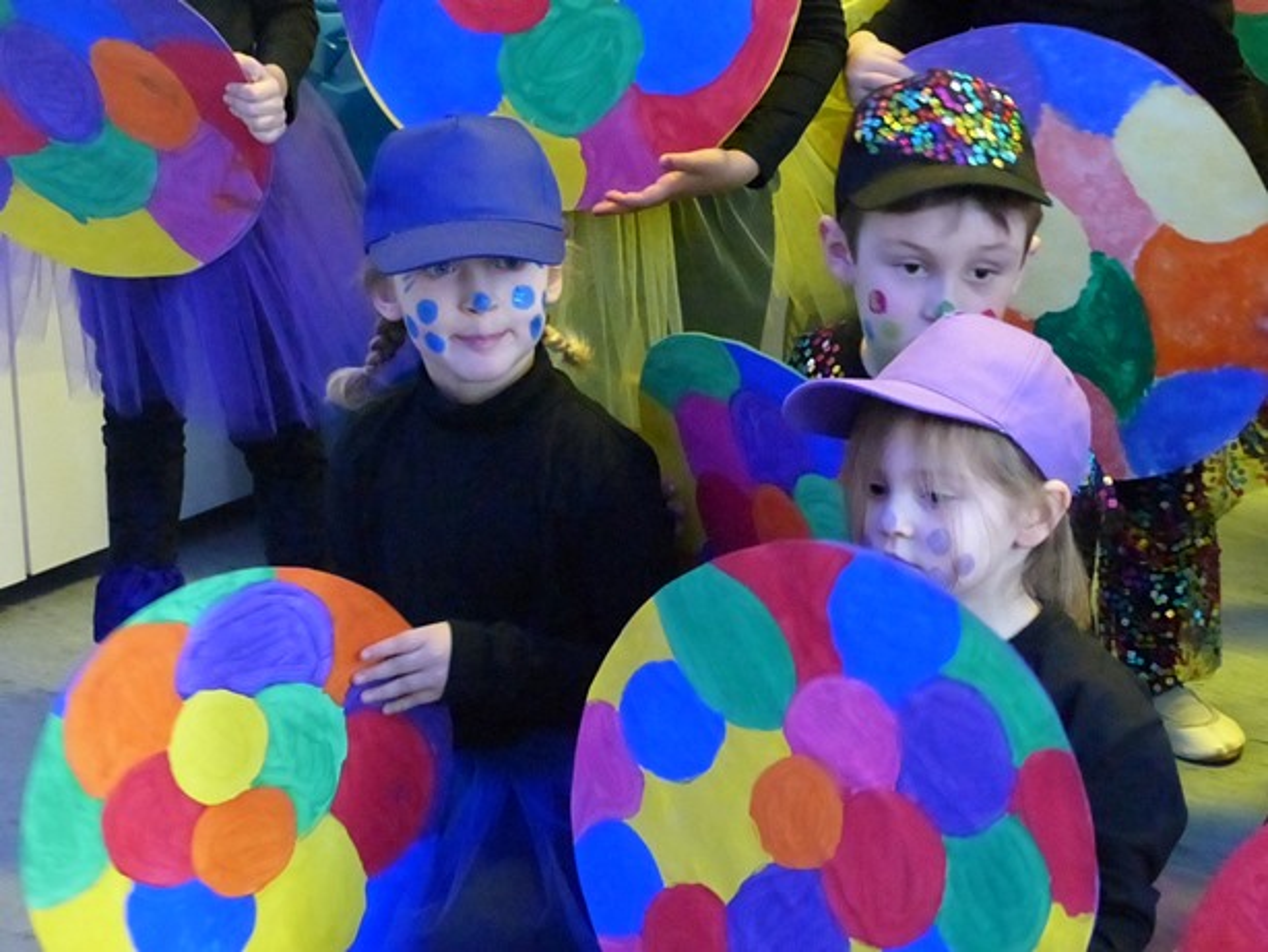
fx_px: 4800
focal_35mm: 131
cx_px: 634
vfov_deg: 11.3
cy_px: 476
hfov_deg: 15.0
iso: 2500
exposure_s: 1/80
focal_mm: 23.5
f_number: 2.8
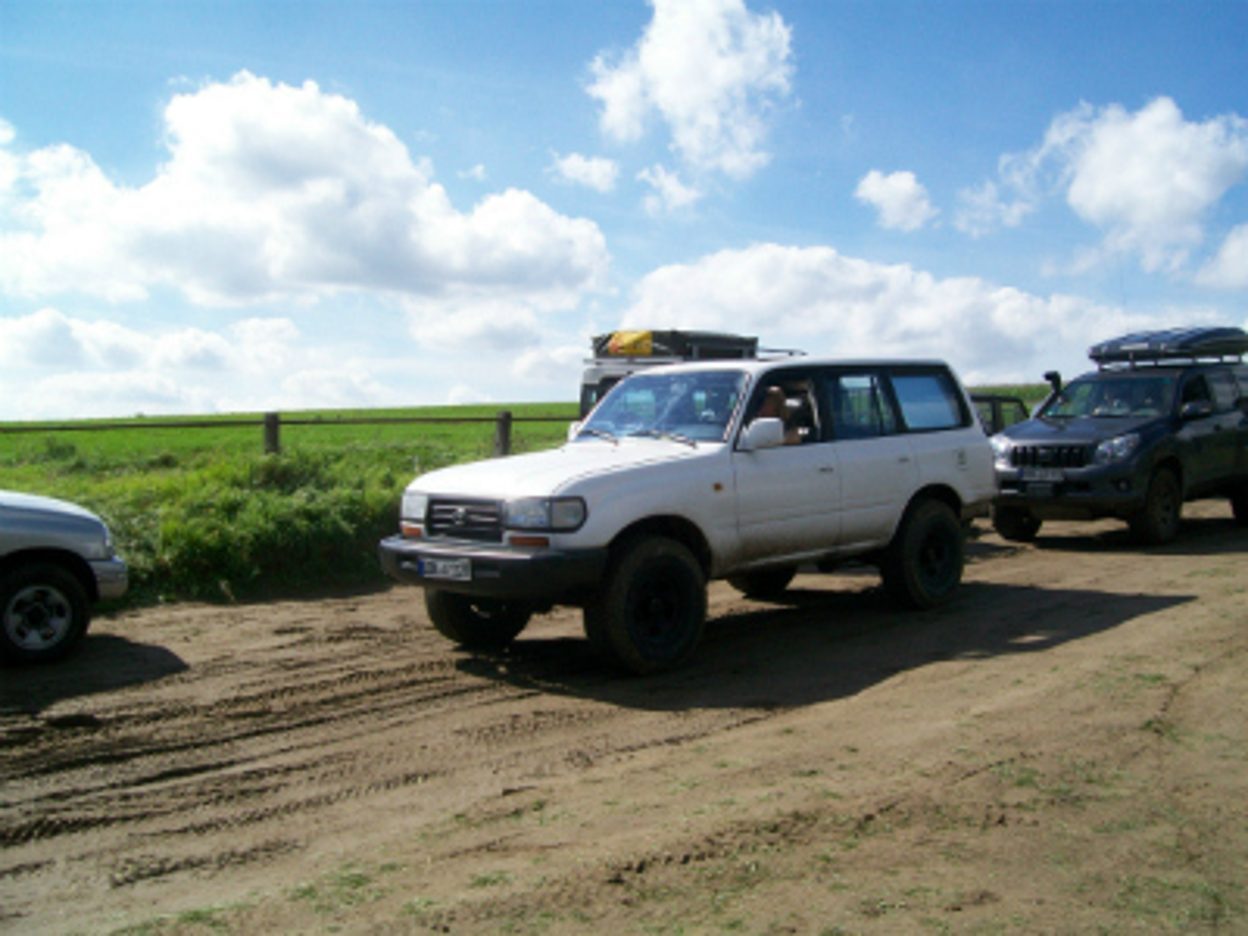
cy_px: 468
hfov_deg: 54.0
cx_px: 624
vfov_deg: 41.8
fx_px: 1226
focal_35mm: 34
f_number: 4.9
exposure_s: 1/500
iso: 64
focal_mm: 6.1
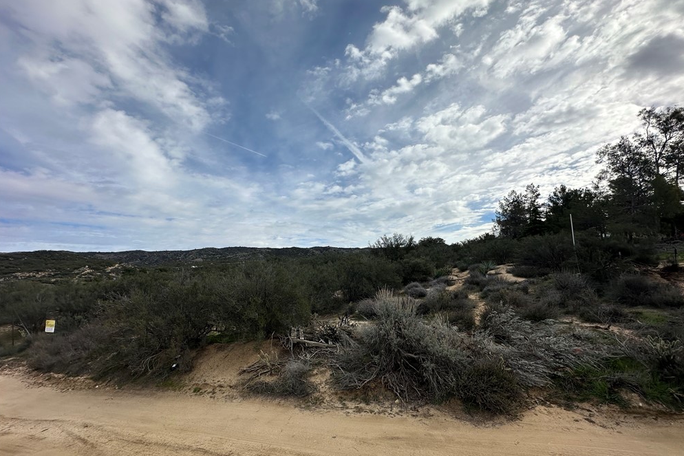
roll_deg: +2.8
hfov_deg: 100.4
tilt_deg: +5.8
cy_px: 250
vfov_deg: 77.1
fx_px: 285
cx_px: 349
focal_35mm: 15
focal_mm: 2.22
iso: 40
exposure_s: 1/2747
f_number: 2.2
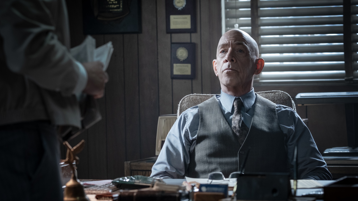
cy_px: 103
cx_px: 179
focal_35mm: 142
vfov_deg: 8.5
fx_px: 1348
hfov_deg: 15.1
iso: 800
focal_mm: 90
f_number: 2.8
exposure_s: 1/125
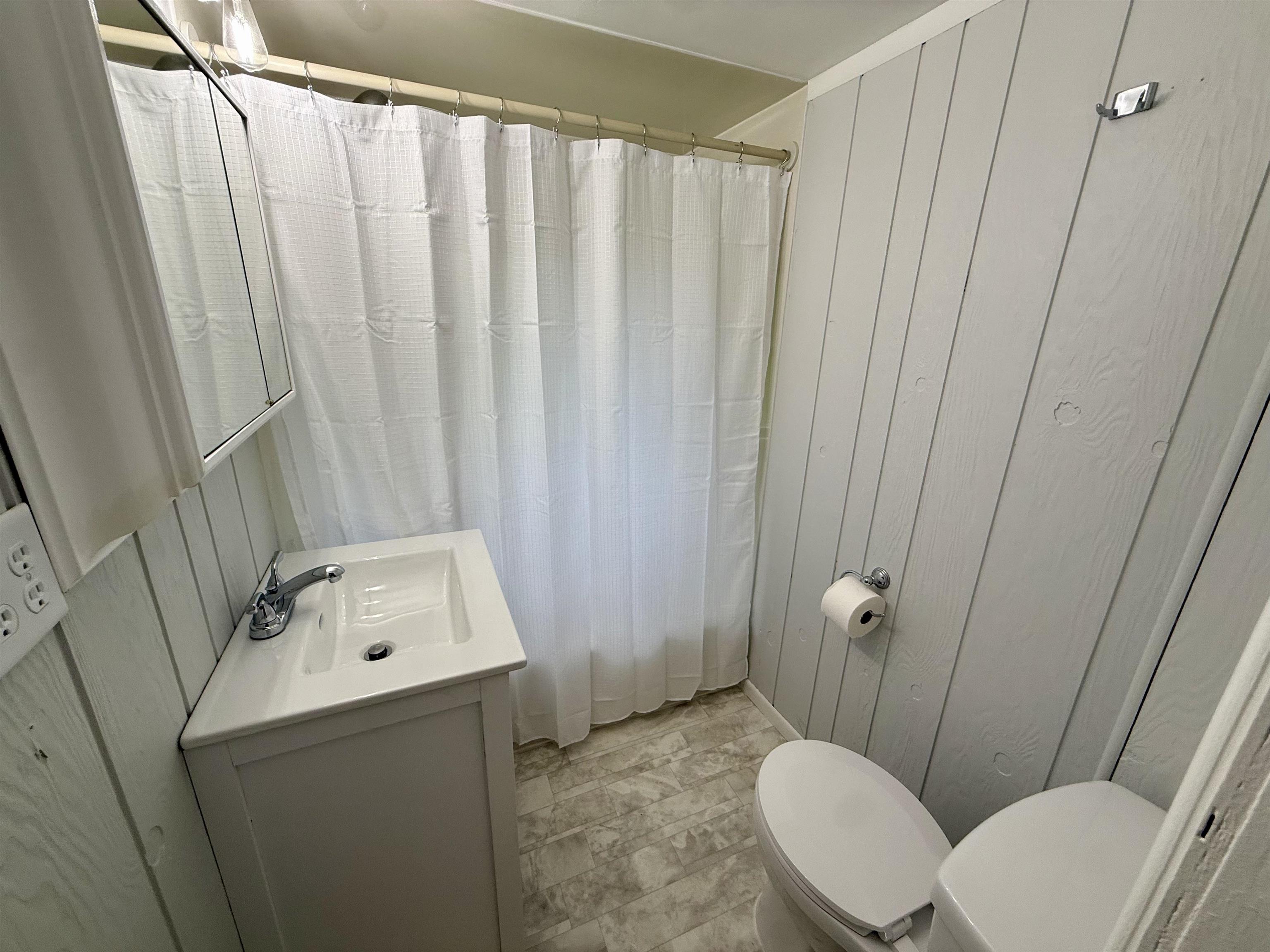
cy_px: 476
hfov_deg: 102.1
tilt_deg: -17.3
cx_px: 635
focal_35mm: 14
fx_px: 514
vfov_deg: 85.7
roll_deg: -2.1
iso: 64
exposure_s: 1/120
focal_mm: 2.22
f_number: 2.2
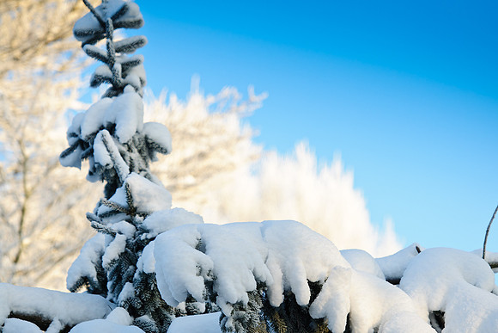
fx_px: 3009
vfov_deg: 6.3
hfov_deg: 9.5
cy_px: 166
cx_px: 249
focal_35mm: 218
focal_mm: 145
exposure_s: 1/800
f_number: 3.2
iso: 200
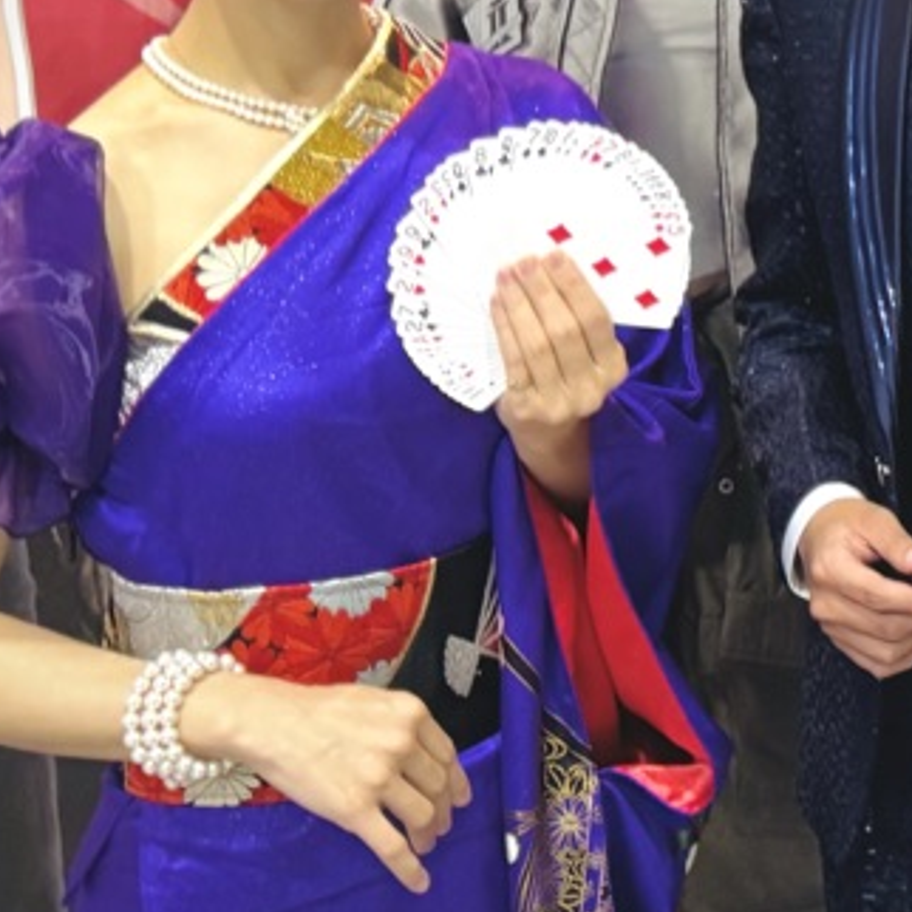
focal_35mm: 79
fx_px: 2355
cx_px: 1382
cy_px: -184
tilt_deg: -4.0
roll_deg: +1.6
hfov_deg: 19.1
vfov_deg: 20.5
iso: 320
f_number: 1.78
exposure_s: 1/50
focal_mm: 6.76
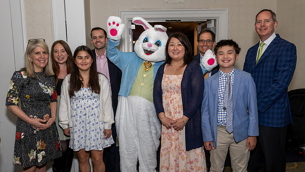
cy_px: 90
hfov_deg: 66.6
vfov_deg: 40.6
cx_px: 141
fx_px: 232
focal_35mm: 29
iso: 640
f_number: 9
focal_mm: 17
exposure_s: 1/250
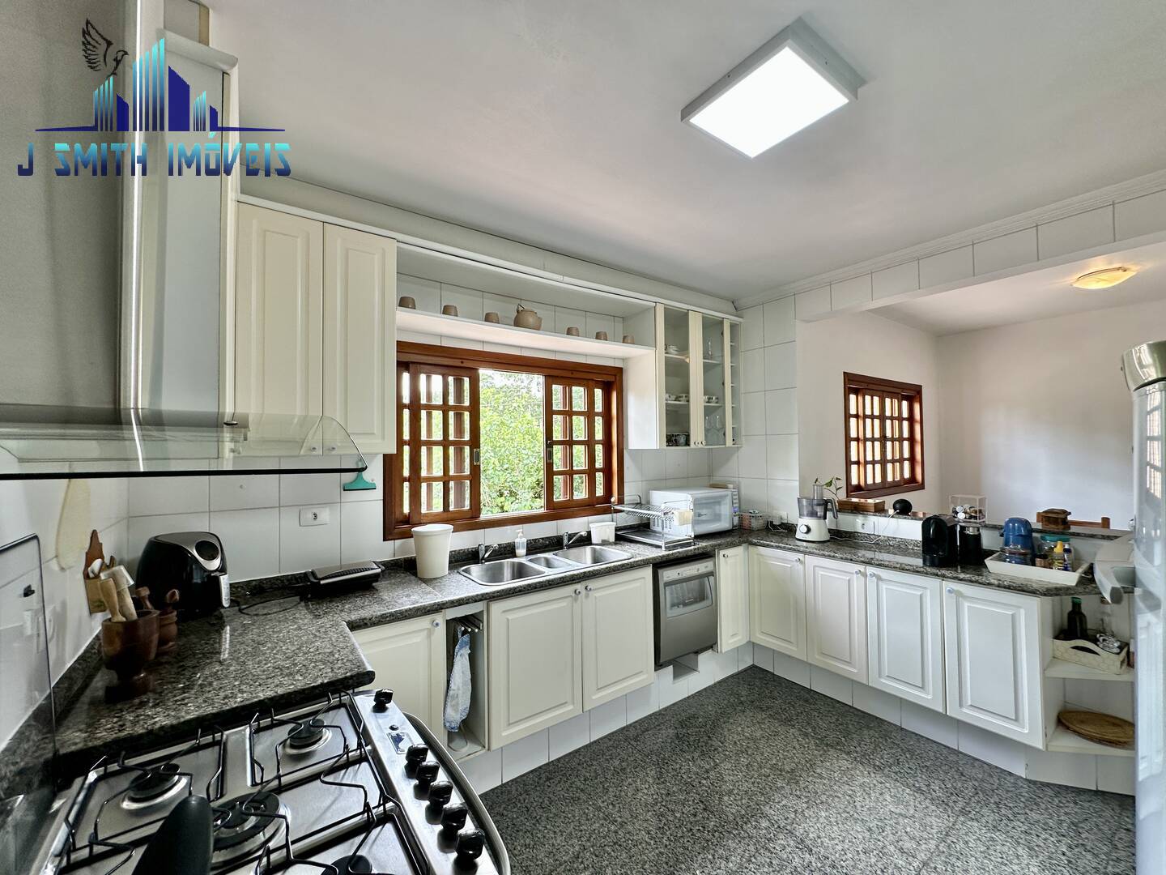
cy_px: 438
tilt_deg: +1.8
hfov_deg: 102.1
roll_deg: +0.7
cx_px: 583
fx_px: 472
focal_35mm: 14
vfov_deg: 85.7
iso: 64
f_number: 2.2
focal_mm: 2.22
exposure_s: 1/120
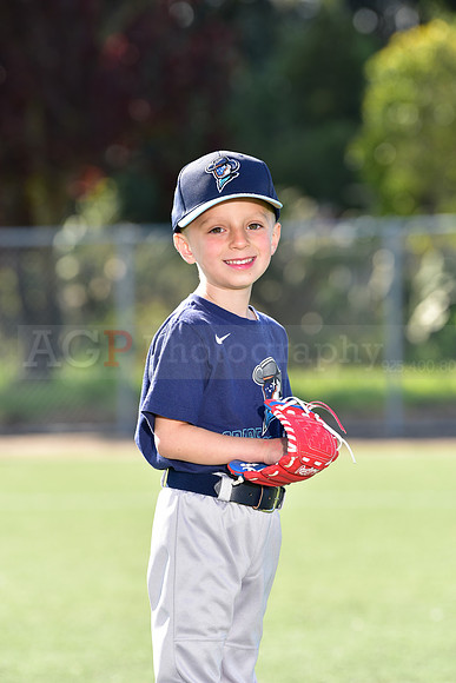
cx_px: 228
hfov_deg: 6.9
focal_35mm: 200
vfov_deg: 10.3
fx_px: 3797
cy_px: 342
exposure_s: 1/160
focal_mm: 200
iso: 80
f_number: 5
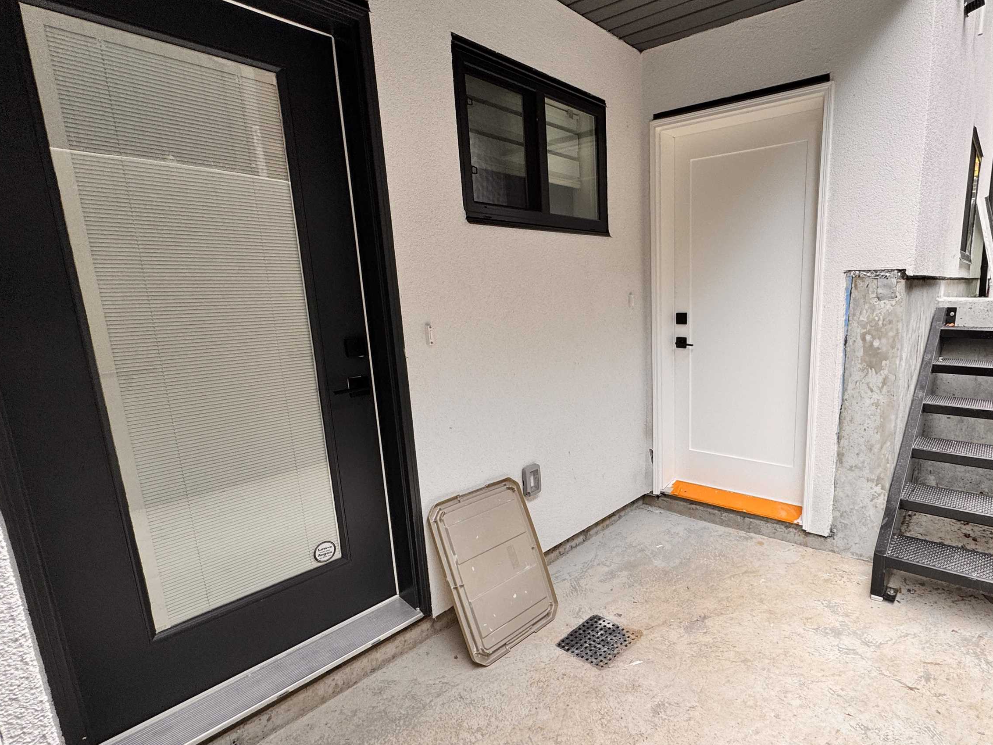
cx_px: 627
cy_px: 398
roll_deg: +2.1
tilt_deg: -14.0
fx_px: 545
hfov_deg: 82.9
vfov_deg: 68.6
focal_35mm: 19
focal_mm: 2.22
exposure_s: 1/99
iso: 50
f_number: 2.2
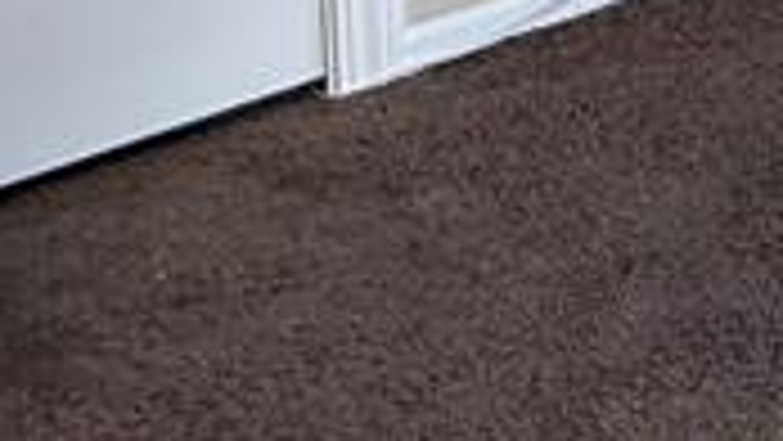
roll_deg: +0.6
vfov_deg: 10.1
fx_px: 1869
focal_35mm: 90
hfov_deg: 18.9
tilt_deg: -3.8
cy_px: -873
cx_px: 1359
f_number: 2.2
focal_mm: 2.22
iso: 100
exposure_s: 1/120
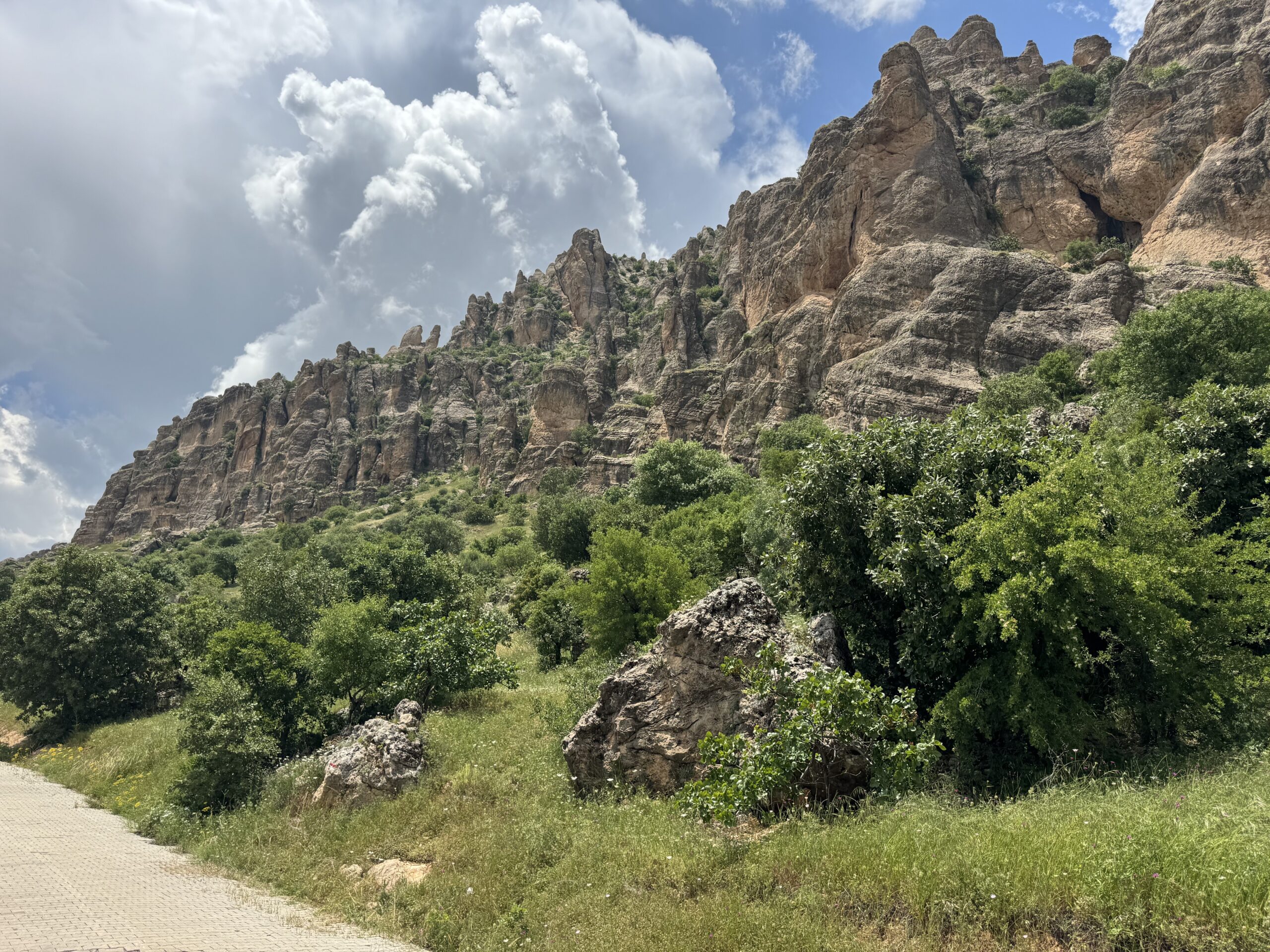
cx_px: 635
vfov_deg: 56.8
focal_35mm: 24
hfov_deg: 71.6
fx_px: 881
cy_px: 476
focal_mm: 6.76
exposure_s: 1/6410
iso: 80
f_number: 1.78
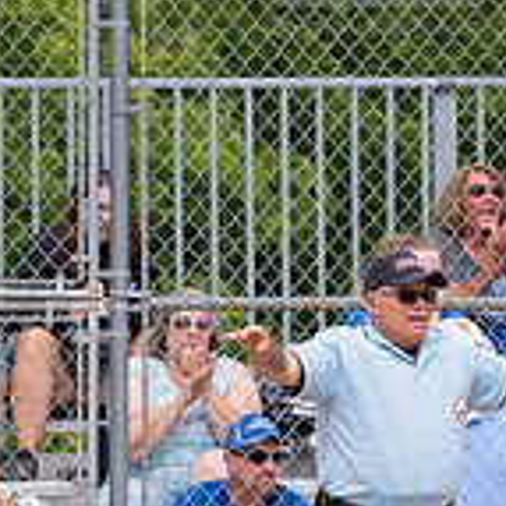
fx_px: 17084
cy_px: 400
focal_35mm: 1033
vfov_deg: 1.7
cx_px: 874
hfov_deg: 1.7
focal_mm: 200
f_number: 5.6
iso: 320
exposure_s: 1/1600
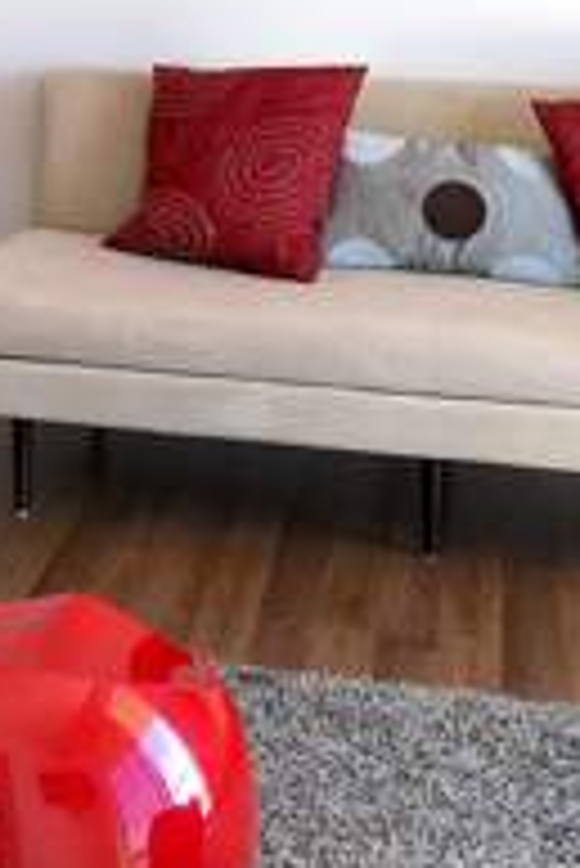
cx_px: -27
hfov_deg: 17.7
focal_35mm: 75
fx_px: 1809
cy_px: 108
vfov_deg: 26.2
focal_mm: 4.15
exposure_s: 1/60
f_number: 2.2
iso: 32
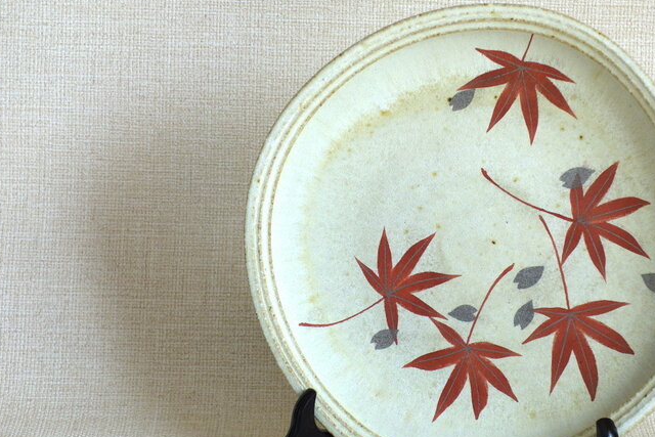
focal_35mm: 132
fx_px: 2402
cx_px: 412
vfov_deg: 10.4
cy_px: 271
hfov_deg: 15.5
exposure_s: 1/100
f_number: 4.5
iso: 250
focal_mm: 32.52
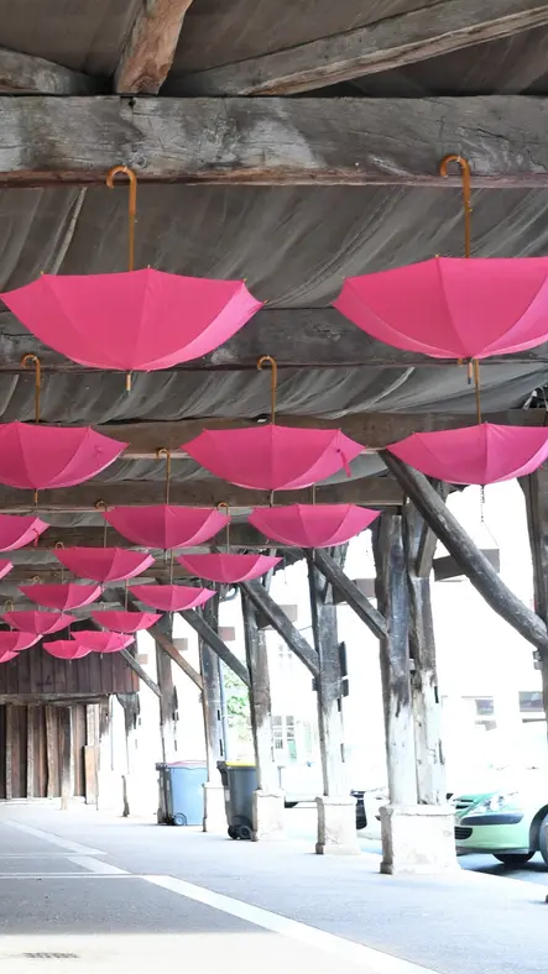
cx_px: -49
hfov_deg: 17.4
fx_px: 1732
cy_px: 482
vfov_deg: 31.4
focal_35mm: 67
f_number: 5.6
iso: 640
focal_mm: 28
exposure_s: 1/60
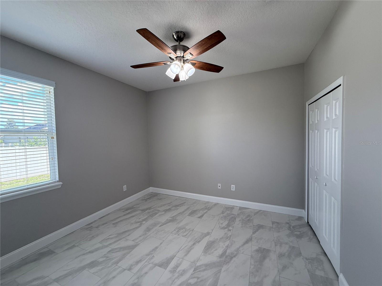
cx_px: 191
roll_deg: +1.0
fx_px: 154
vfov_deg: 85.7
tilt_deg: -3.5
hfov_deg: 102.1
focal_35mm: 14
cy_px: 143
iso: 160
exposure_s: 1/120
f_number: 2.2
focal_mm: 2.22
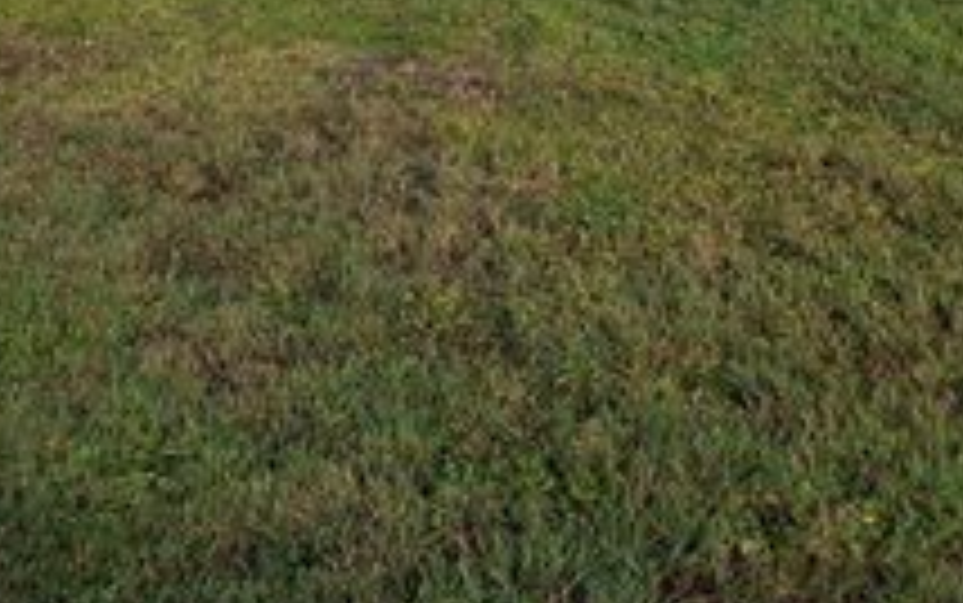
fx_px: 1497
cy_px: -218
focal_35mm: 57
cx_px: 477
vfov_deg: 20.5
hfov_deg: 35.7
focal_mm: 5.54
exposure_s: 1/1103
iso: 50
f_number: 1.8
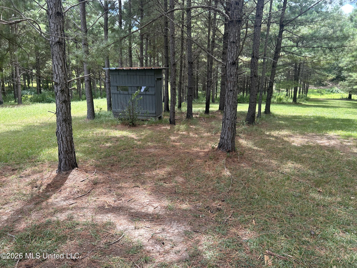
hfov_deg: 67.3
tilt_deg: -12.2
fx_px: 268
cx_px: 178
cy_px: 134
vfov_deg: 53.1
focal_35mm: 26
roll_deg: +0.7
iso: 50
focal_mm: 5.7
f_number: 1.5
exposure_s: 1/509
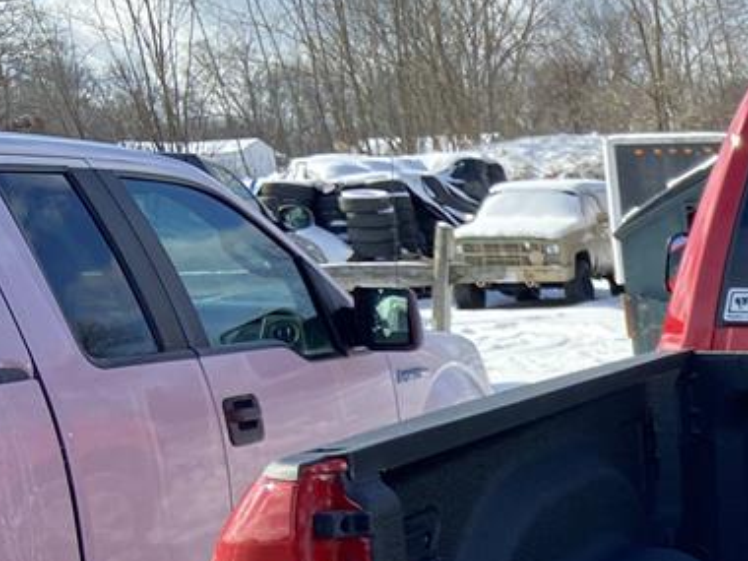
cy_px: 752
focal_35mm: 82
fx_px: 1772
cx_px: 1118
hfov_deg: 20.5
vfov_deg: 16.8
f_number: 1.8
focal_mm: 4.25
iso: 32
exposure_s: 1/1218
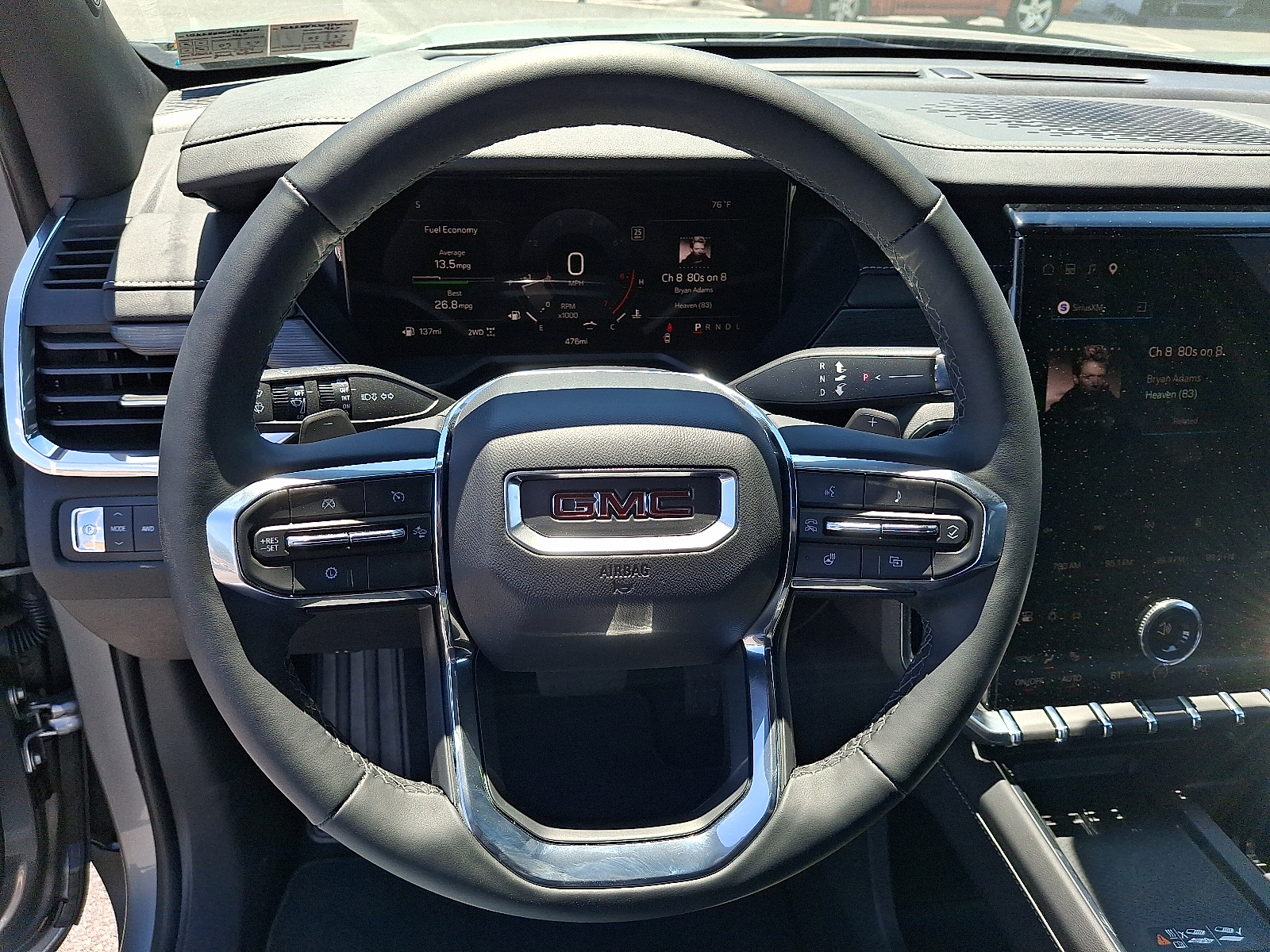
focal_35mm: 25
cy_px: 476
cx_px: 635
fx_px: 917
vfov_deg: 54.9
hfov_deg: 69.4
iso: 30
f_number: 1.8
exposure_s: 1/556
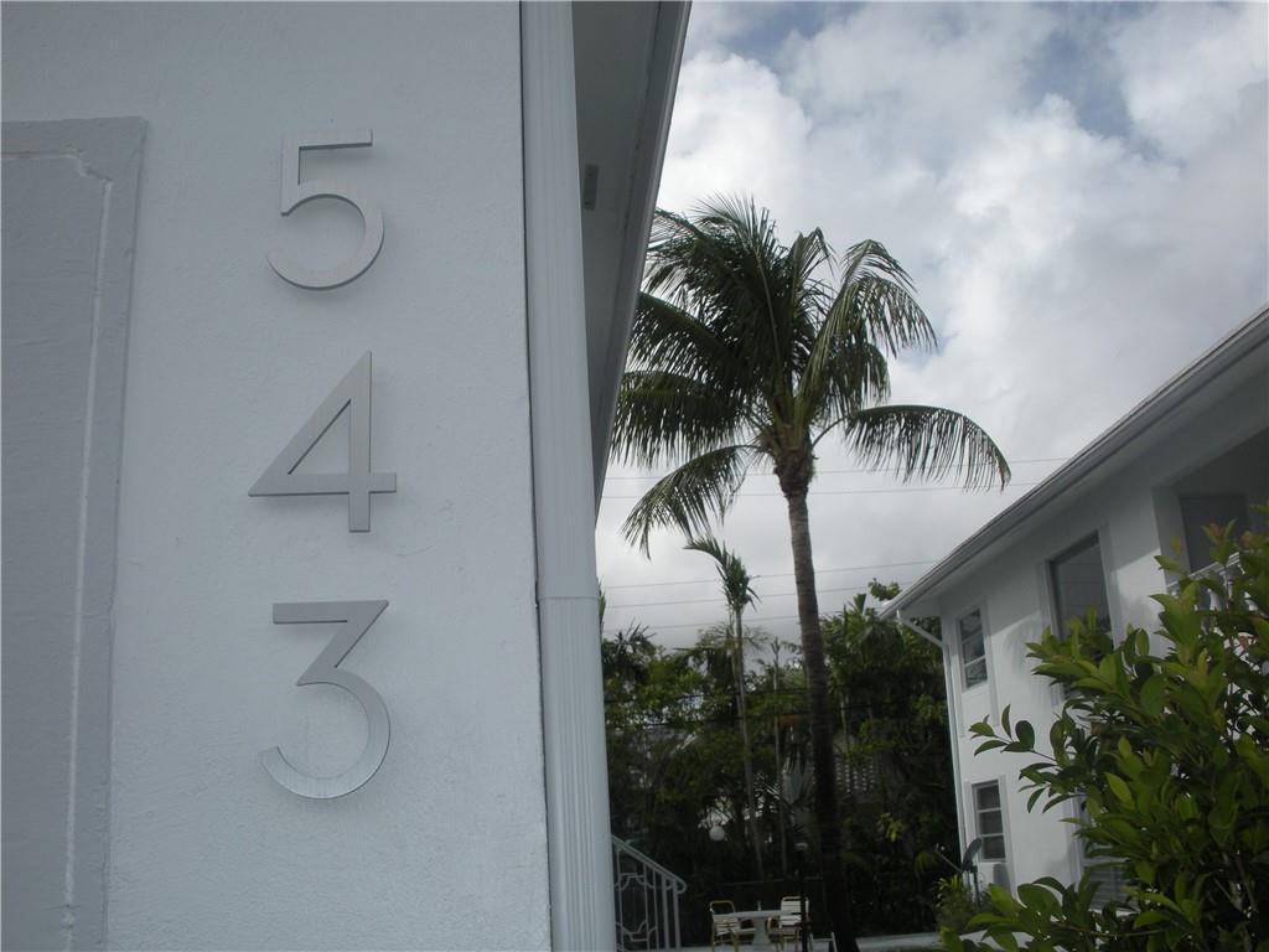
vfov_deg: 39.7
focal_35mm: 36
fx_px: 1320
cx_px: 634
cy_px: 476
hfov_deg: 51.4
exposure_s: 1/478
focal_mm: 6.3
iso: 64
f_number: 5.6
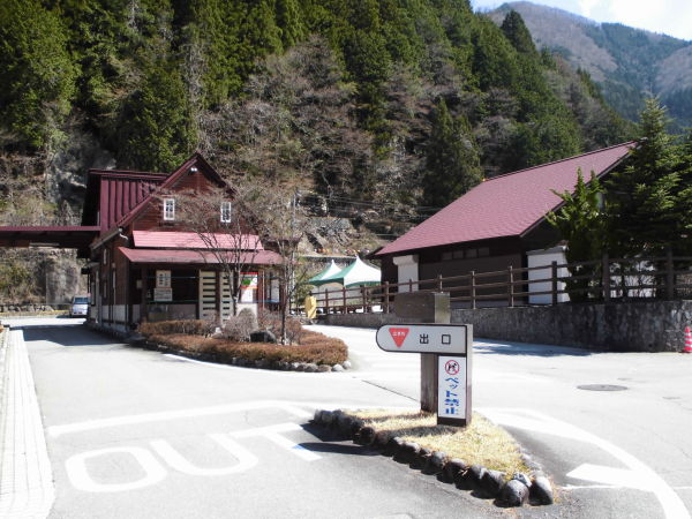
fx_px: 680
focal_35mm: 34
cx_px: 346
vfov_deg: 41.8
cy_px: 260
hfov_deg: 54.0
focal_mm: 6.1
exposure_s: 1/250
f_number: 4
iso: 100
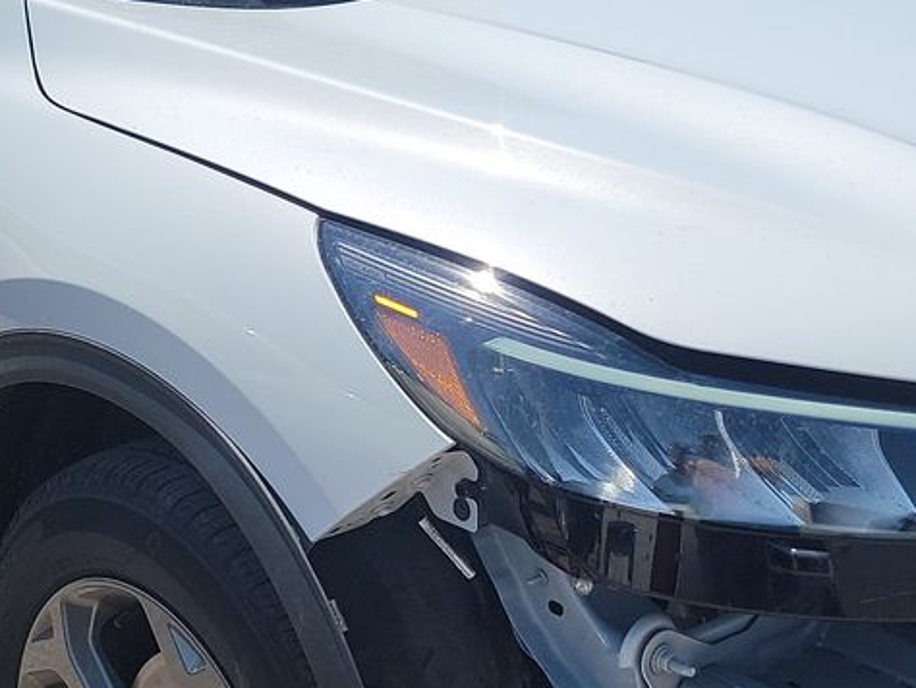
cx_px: 473
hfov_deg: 24.1
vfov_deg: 18.2
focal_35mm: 81
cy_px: 321
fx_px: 2144
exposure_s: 1/988
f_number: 1.8
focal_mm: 6.7
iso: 50
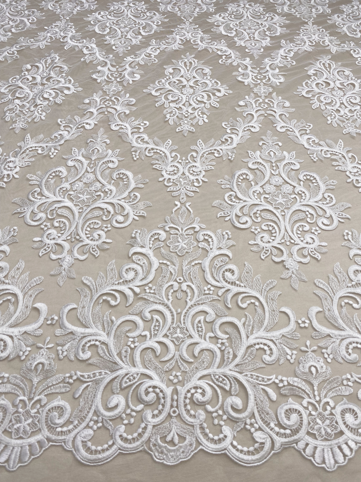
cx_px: 180
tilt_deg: -53.8
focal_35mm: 26
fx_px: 362
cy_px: 241
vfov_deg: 67.3
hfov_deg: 53.1
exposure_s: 1/136
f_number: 1.8
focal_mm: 4.25
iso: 32
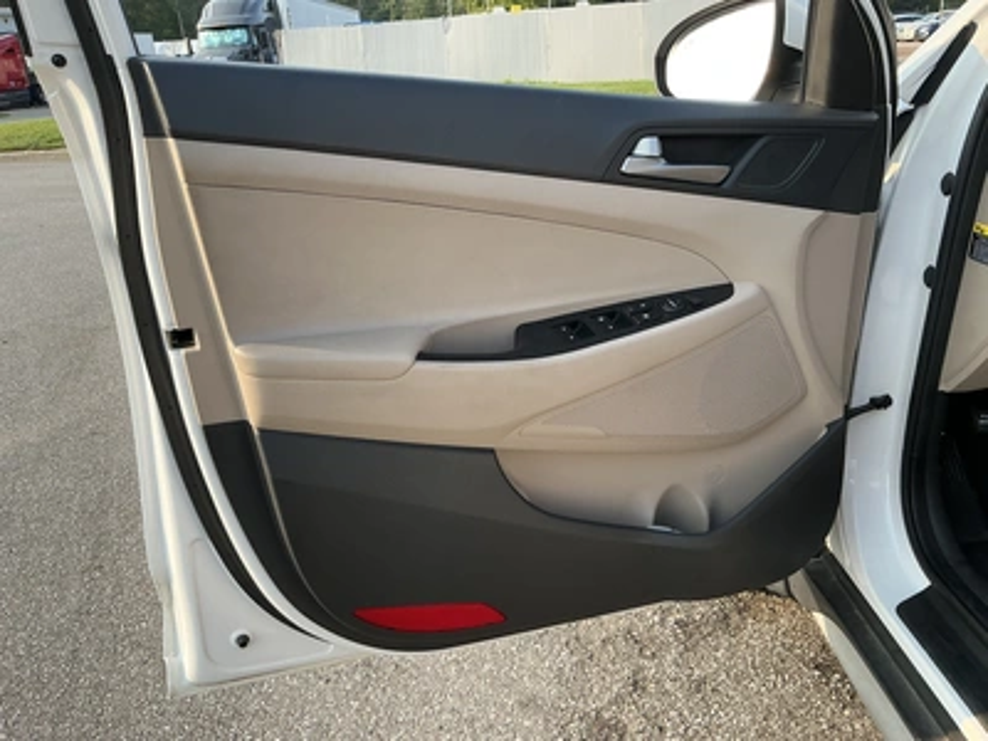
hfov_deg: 63.4
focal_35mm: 28
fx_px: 799
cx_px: 494
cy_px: 370
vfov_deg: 49.7
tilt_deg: -20.8
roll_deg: +3.6
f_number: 1.8
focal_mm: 3
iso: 25
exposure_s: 1/335
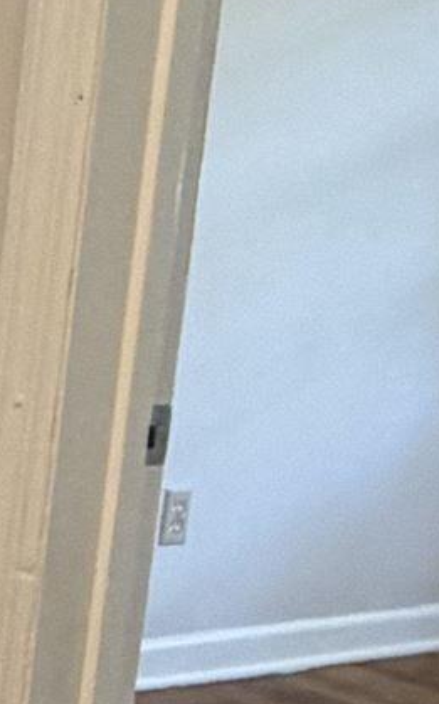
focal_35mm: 109
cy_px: 360
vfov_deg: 19.1
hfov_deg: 8.6
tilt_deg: -9.6
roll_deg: +0.1
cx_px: -1115
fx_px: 2088
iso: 250
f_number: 2.2
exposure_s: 1/60
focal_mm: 2.22
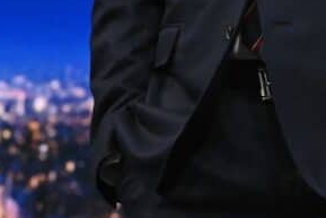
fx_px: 3805
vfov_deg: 3.3
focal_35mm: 420
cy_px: -211
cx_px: 605
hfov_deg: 4.8
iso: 8000
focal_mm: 92
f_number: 7.1
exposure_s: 1/200
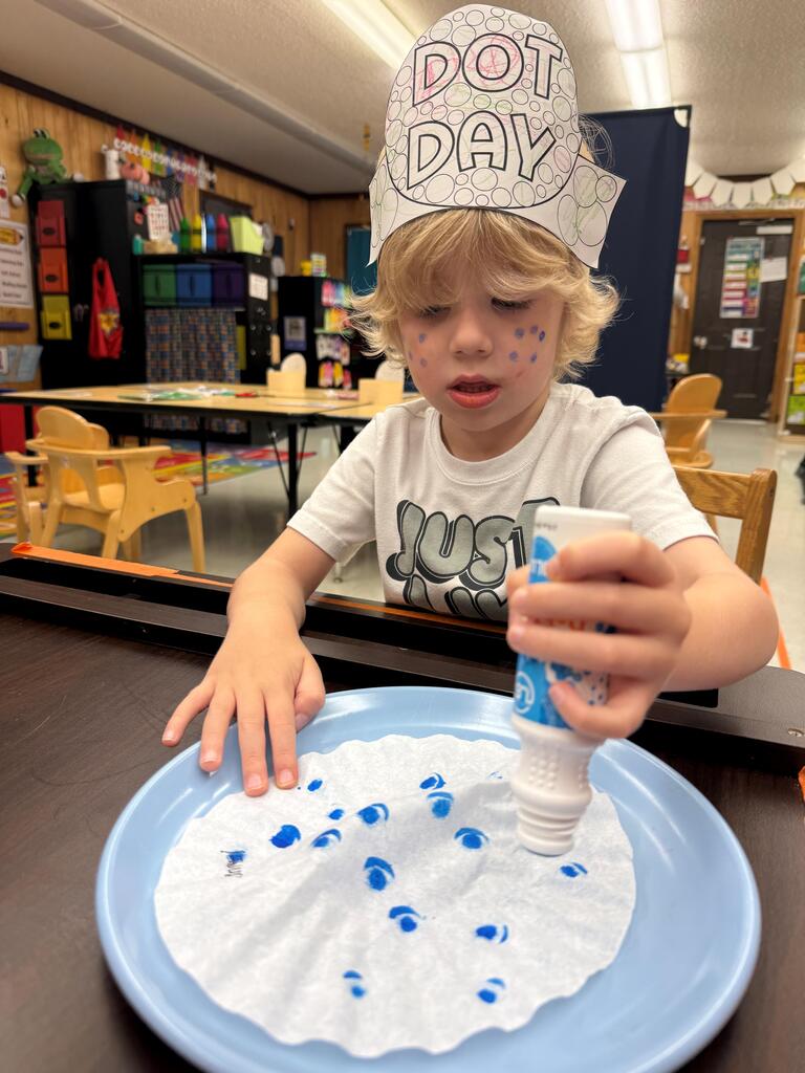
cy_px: 536
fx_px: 744
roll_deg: -0.9
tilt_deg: -13.9
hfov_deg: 56.8
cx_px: 402
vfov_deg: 71.6
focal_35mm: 24
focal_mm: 6.76
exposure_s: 1/120
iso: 80
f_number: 1.78
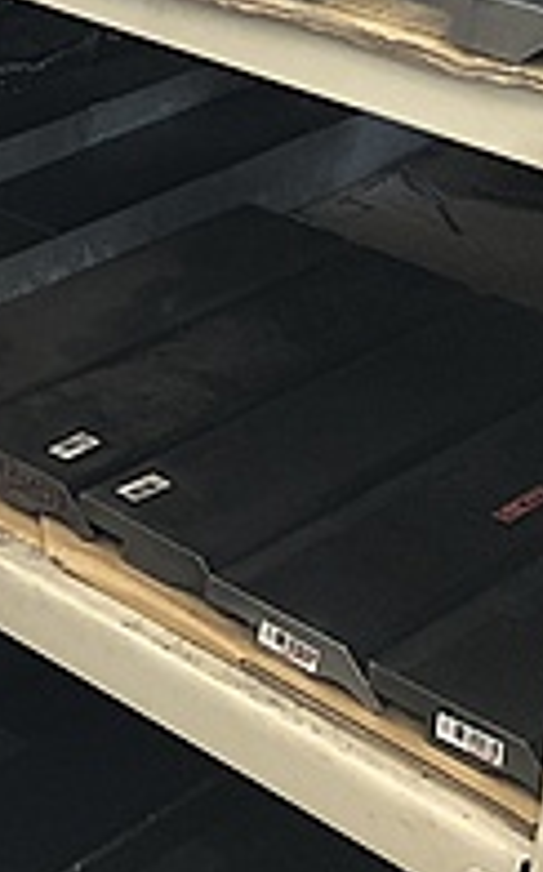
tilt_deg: -16.0
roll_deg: +0.1
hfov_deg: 11.9
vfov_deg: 20.5
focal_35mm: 97
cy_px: -85
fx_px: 2304
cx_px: -570
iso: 40
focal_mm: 3.99
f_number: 1.8
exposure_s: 1/15
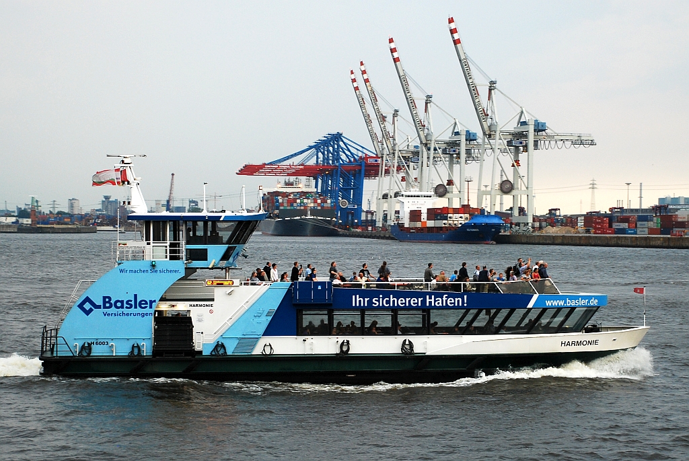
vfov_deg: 18.2
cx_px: 344
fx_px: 1437
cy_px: 230
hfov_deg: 27.0
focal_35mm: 75
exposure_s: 1/60
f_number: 5
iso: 360
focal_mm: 50
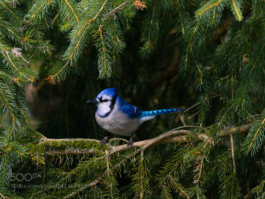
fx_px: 3286
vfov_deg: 3.5
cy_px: 100
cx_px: 132
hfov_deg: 4.6
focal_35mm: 429
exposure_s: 1/500
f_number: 4.9
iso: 800
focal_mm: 197
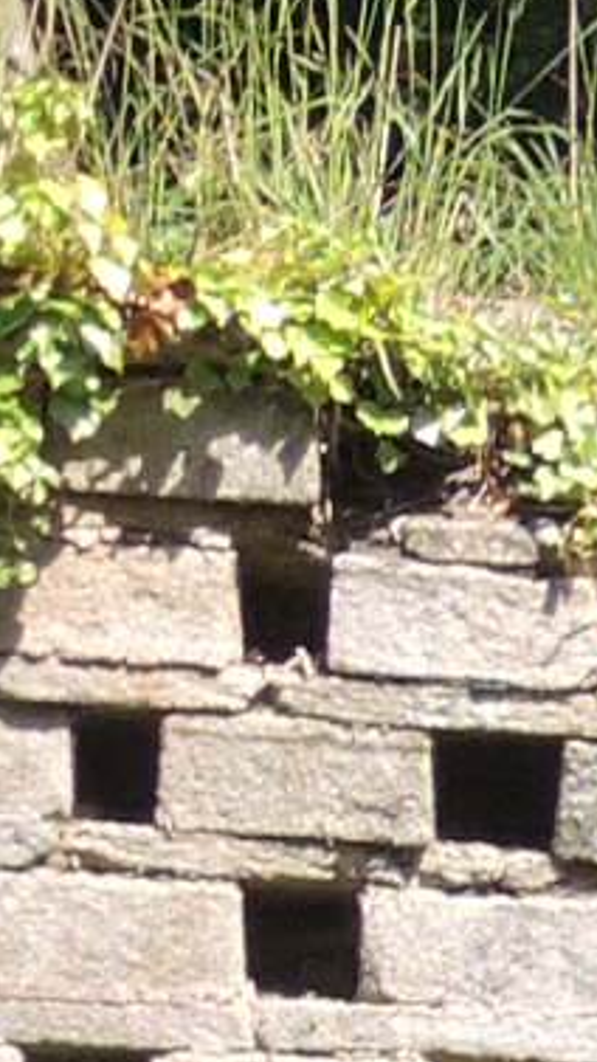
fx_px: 10077
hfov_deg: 2.9
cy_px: 1716
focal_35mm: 358
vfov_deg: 5.9
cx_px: 4587
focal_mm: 8.2
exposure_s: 1/2000
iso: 200
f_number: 2.2
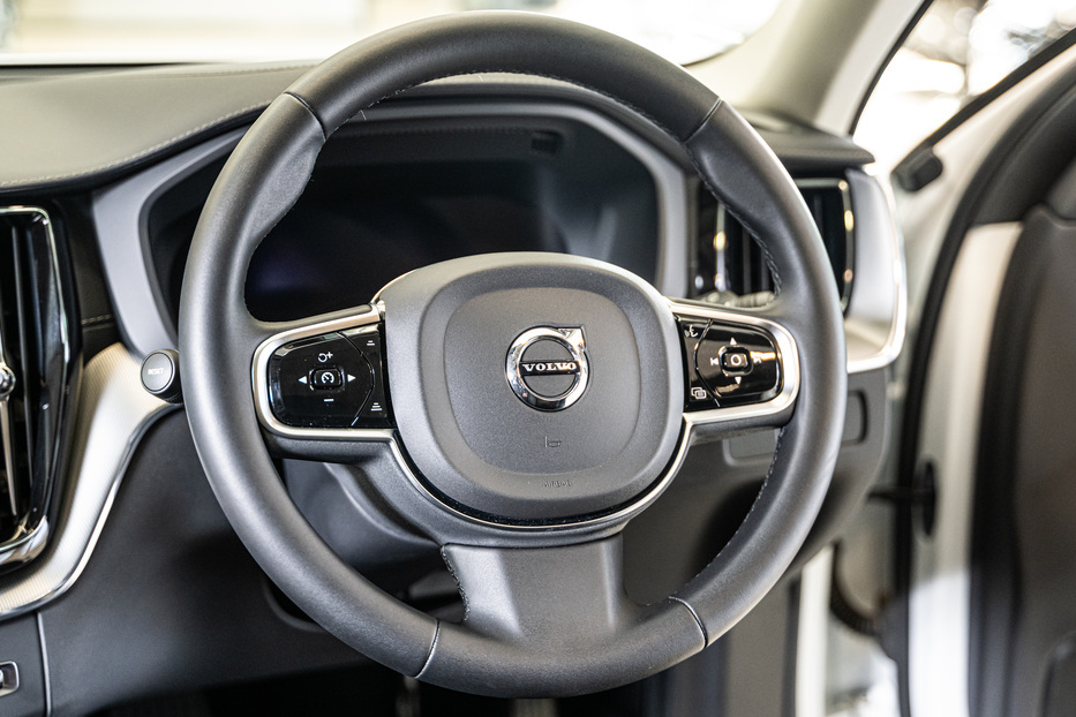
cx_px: 545
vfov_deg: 23.8
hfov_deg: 35.1
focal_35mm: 57
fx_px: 1704
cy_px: 373
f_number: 2.8
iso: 1600
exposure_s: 1/125
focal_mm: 52
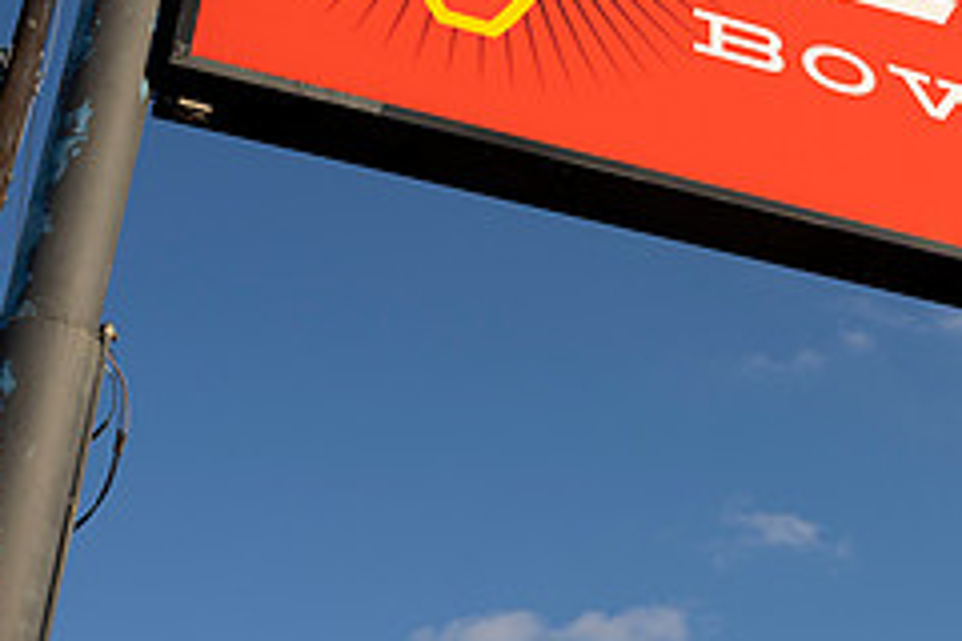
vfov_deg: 19.3
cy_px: 174
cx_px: 846
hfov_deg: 27.9
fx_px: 1870
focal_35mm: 70
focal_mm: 29
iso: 125
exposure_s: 1/320
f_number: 11
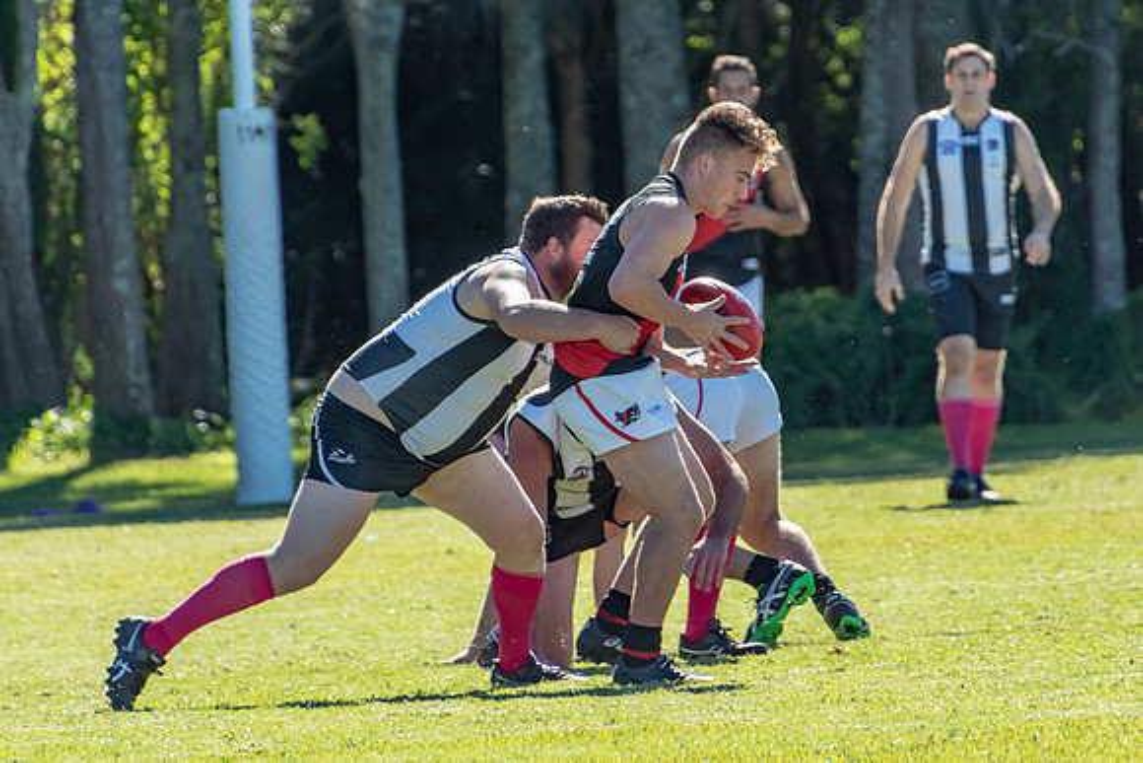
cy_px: 270
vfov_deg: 1.9
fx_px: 23062
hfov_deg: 2.8
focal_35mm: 726
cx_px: 607
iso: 800
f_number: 7.1
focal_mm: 370
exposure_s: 1/1250
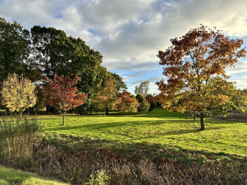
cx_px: 124
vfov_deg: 56.8
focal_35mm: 24
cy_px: 92
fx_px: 171
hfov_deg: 71.6
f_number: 1.8
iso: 80
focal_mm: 6.9
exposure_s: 1/3247
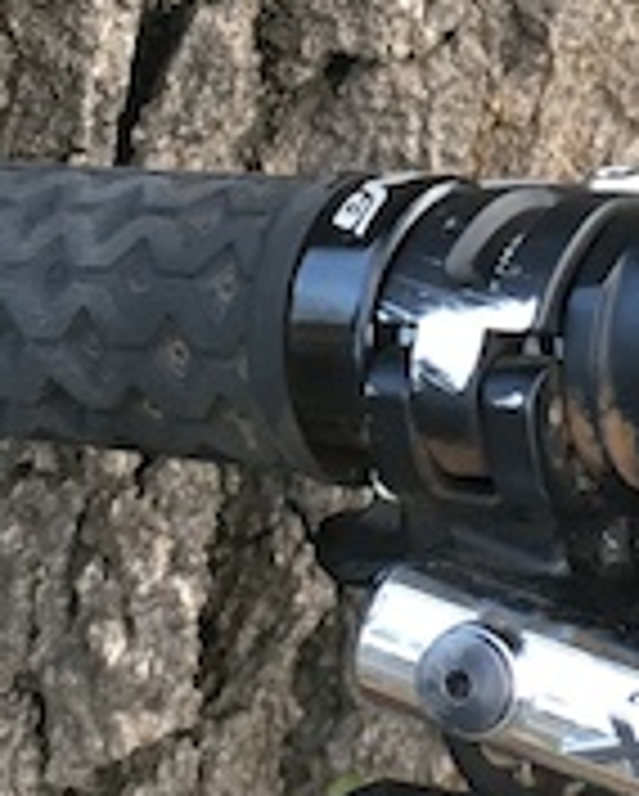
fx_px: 3021
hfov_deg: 12.0
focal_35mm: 128
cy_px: 22
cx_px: 558
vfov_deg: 14.8
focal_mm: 4.15
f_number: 2.2
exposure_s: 1/30
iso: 64
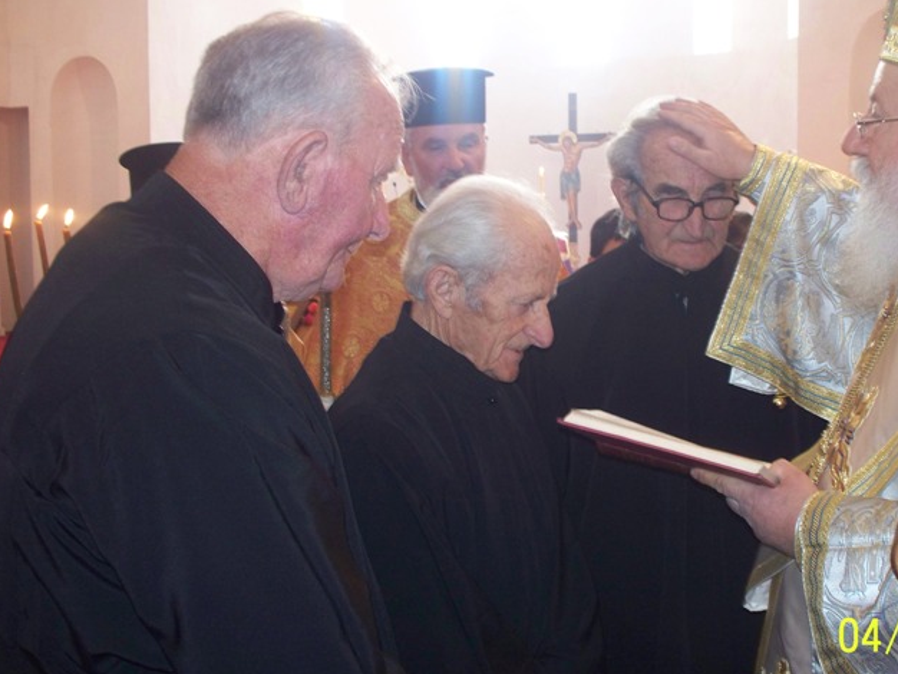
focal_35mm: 46
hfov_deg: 41.0
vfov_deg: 31.5
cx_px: 557
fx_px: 1194
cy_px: 311
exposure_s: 1/30
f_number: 2.8
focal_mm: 7.54
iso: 200
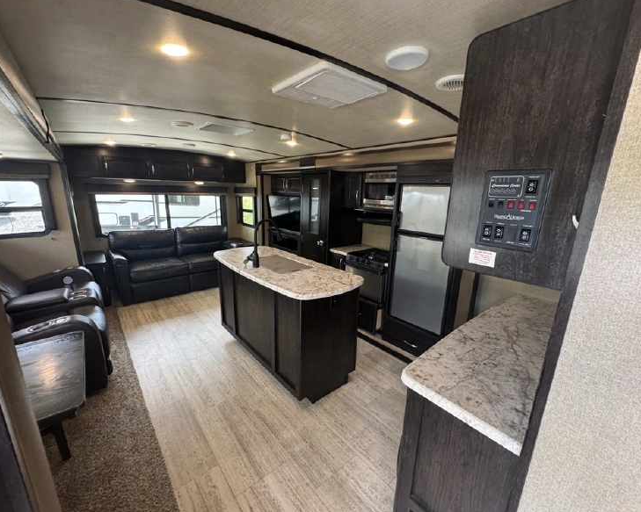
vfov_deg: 84.0
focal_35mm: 15
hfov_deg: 96.8
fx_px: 285
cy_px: 258
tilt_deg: -15.5
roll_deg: -2.4
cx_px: 320
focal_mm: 2.22
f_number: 2.2
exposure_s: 1/76
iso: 320
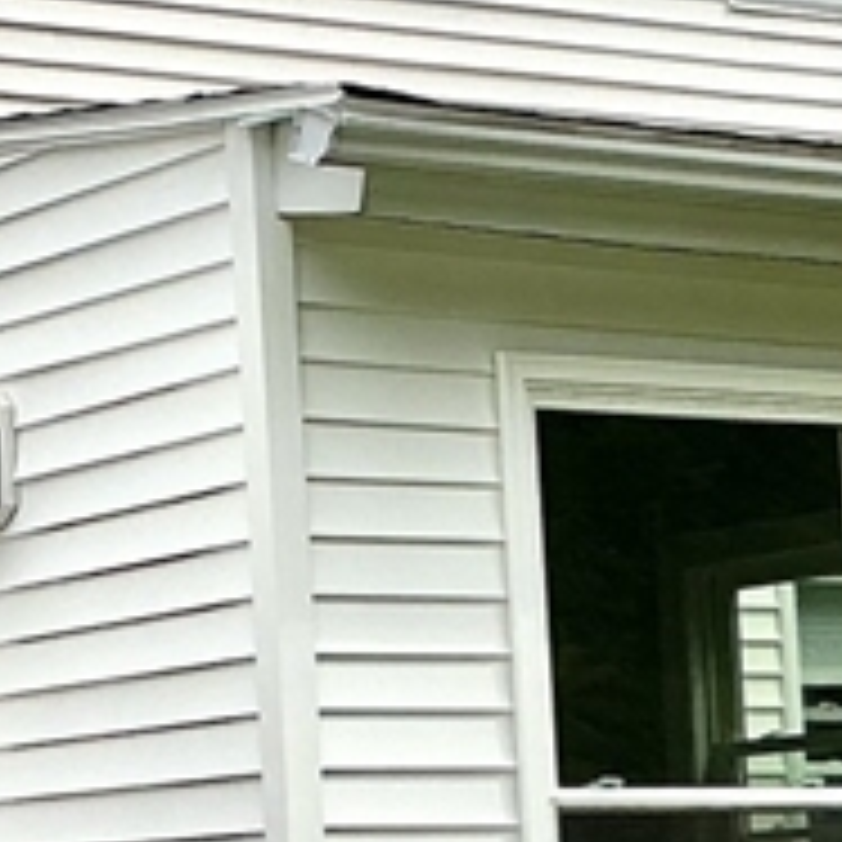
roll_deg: +2.7
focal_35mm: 140
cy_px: 635
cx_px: -243
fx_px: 3853
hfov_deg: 12.1
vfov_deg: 12.4
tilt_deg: +6.7
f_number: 1.8
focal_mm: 3
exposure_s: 1/2538
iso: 25
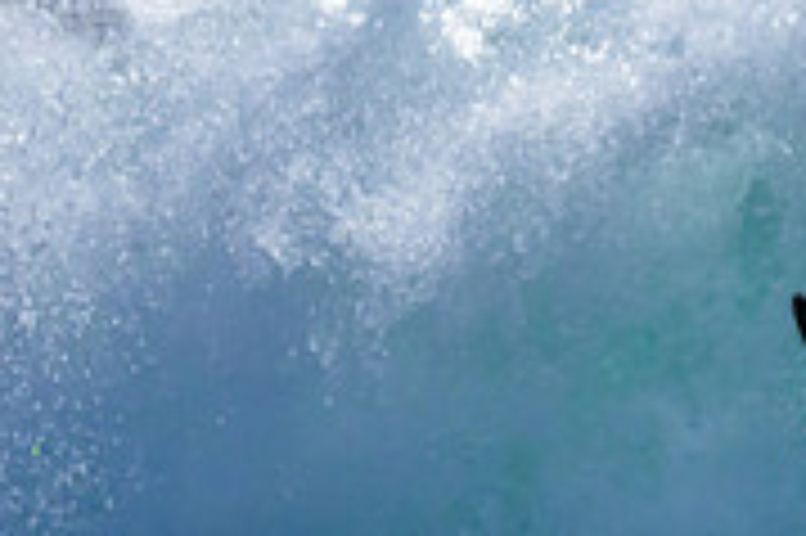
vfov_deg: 0.4
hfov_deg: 0.6
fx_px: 77371
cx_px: 1683
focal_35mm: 3459
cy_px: 292
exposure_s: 1/2000
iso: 1600
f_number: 6.3
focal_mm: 800
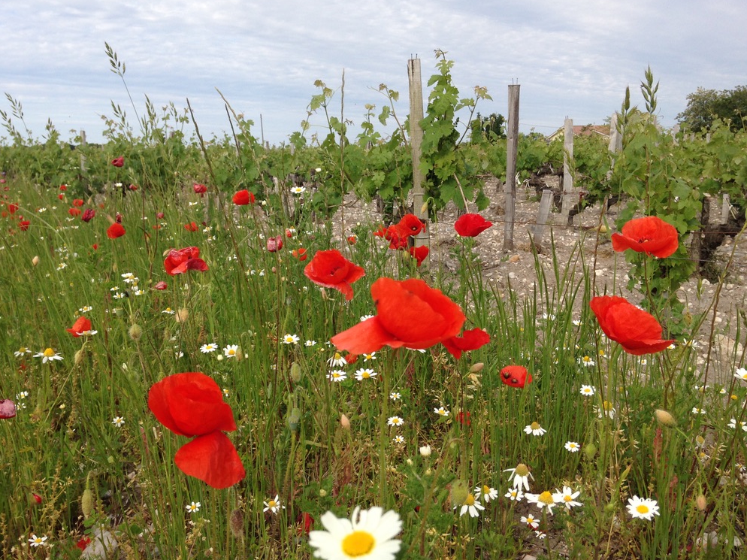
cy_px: 279
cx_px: 368
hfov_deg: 54.0
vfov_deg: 41.8
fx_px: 734
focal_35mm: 34
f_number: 2.4
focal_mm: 4.12
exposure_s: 1/1153
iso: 50
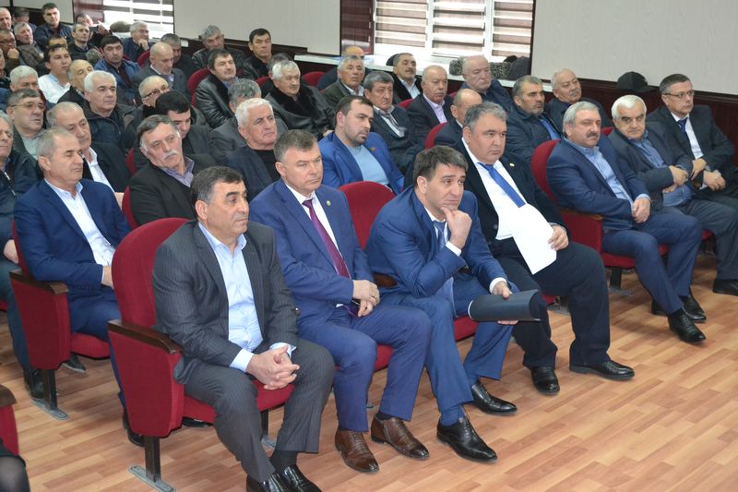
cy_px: 246
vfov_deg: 28.1
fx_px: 984
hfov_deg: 41.1
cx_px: 369
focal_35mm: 48
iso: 2500
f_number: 4.8
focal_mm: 32
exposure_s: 1/60
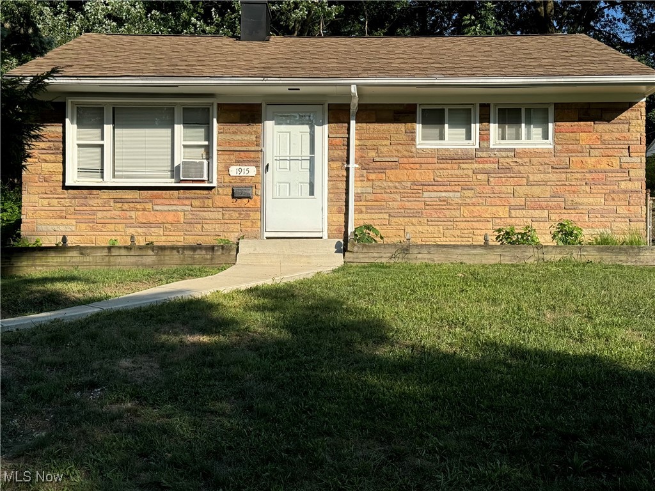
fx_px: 908
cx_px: 328
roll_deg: -0.4
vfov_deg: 30.3
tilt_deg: +1.9
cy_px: 246
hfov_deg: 39.7
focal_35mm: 48
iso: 64
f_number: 1.78
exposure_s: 1/3425
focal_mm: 6.76
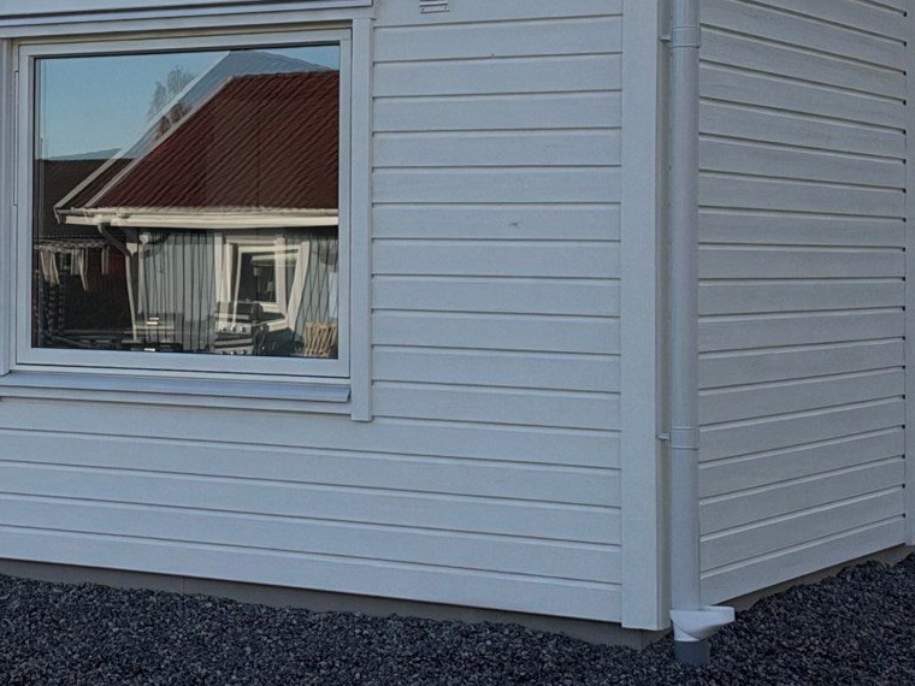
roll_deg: -0.2
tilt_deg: +2.0
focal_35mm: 91
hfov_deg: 20.9
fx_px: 2405
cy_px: 189
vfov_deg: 16.2
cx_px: 14
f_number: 1.8
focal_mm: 6.93
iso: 80
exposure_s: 1/5208
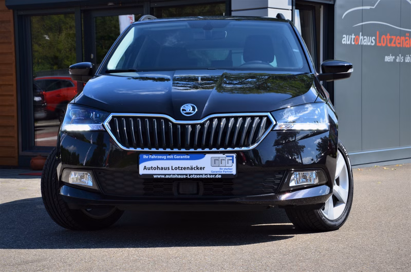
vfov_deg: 15.6
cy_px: 136
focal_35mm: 87
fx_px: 991
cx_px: 206
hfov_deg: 23.4
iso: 140
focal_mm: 58
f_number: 11
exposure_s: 1/125
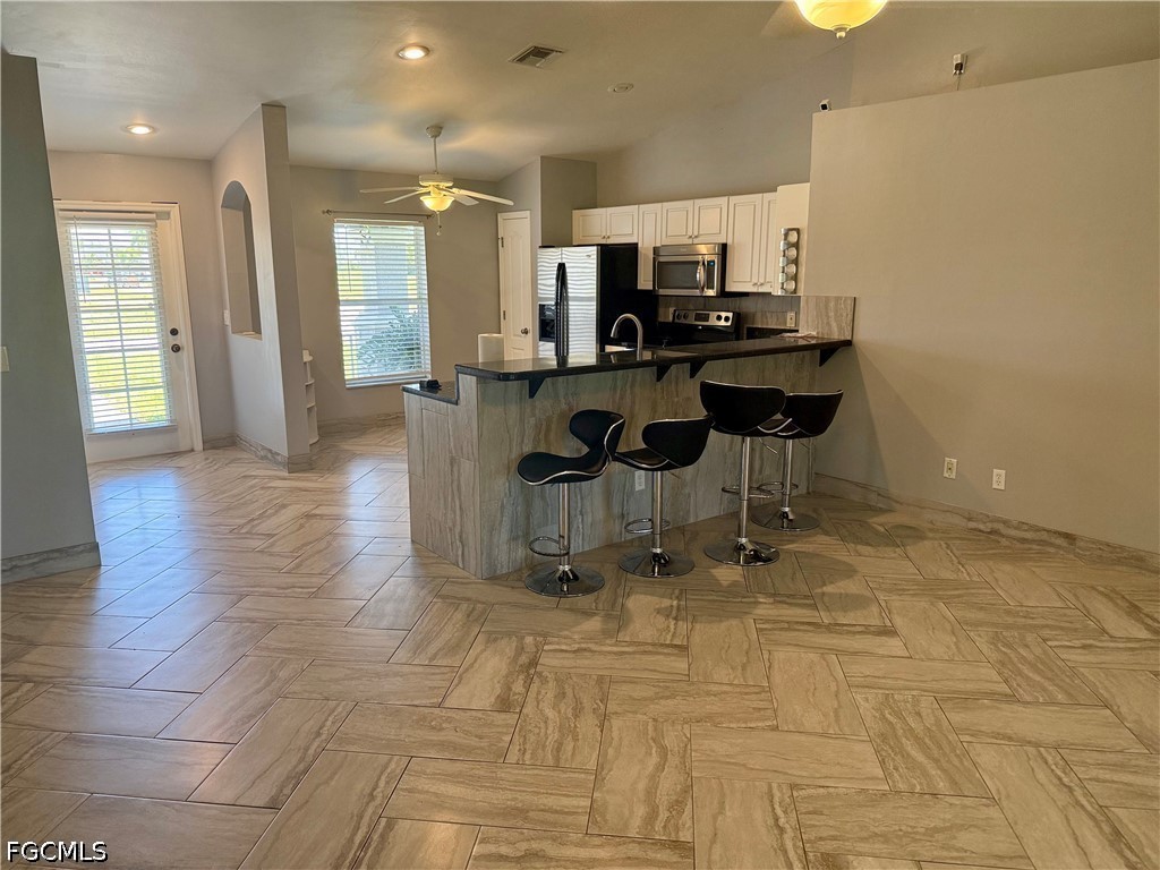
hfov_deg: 71.6
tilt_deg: -11.0
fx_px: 804
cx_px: 580
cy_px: 435
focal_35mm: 24
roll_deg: -0.3
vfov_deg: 56.8
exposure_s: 1/91
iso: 200
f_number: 1.78
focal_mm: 6.76
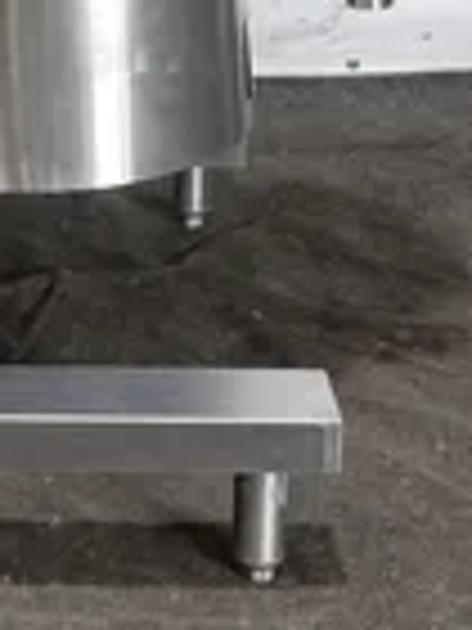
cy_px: -108
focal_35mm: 126
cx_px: -11
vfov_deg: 15.1
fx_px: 2291
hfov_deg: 11.6
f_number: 4
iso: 1250
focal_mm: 17.19
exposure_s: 1/50
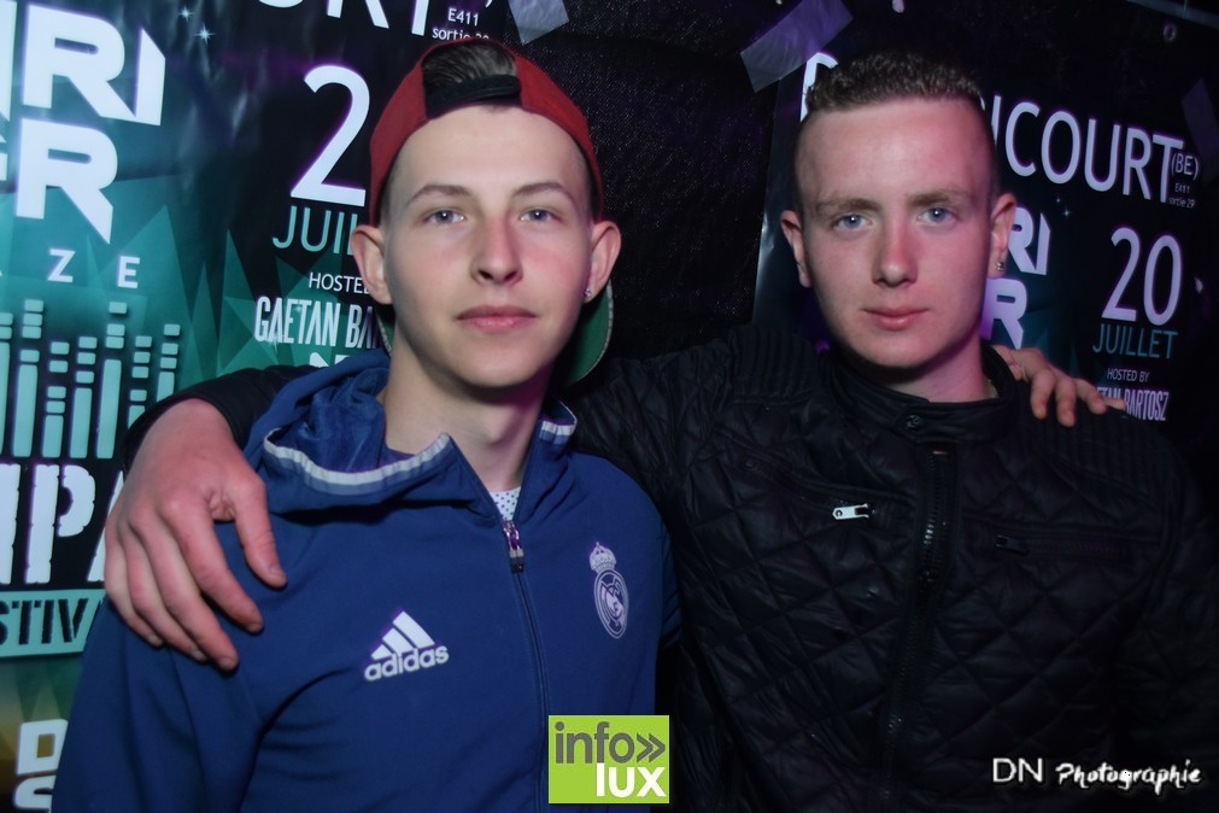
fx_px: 1320
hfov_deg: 49.6
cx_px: 610
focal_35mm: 39
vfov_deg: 34.2
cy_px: 406
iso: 1600
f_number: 4
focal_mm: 26
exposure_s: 1/50
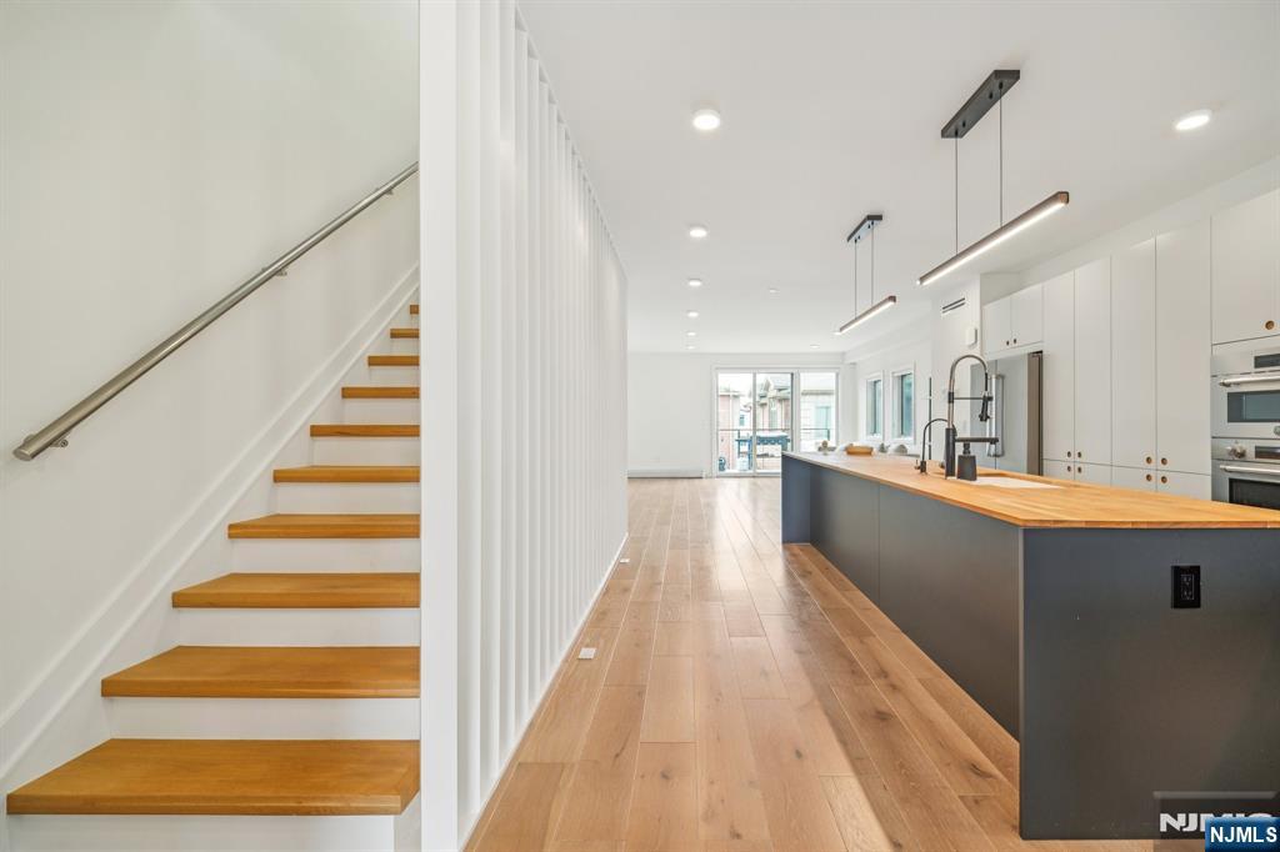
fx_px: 853
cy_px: 426
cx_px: 640
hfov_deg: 73.8
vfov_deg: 53.1
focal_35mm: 24
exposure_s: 1/40
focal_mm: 24
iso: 400
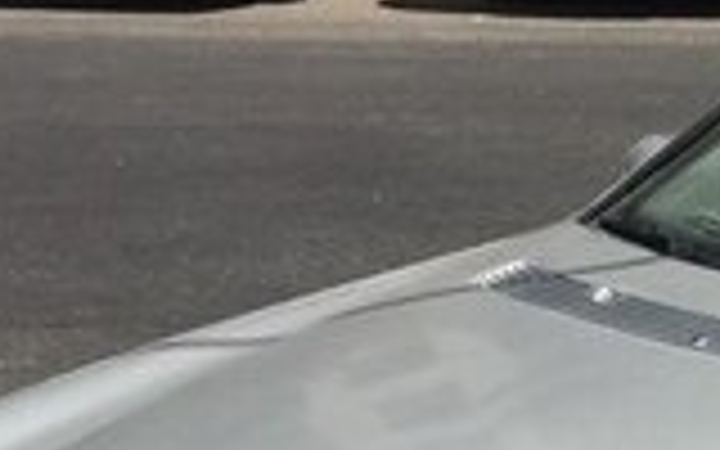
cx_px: 954
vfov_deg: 10.1
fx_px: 2492
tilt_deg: -18.8
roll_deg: -3.9
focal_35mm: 127
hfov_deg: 15.6
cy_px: 596
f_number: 2.2
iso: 32
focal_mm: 4.15
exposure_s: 1/3300
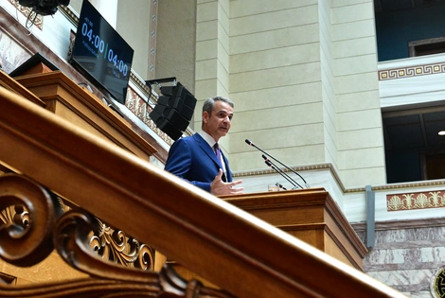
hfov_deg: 35.0
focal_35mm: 57
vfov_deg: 23.9
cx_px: 222
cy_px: 149
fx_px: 706
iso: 8000
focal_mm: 38
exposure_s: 1/320
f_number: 6.3
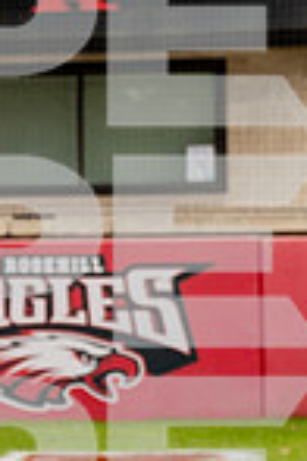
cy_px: 254
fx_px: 2622
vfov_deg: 10.0
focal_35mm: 205
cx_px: -141
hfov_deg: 6.6
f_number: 4
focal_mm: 67
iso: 100
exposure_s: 1/250
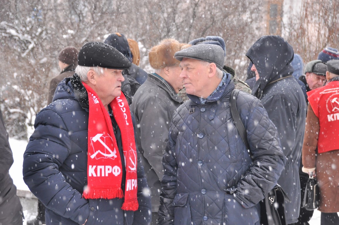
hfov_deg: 18.2
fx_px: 1058
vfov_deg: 12.1
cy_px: 112
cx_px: 170
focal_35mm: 112
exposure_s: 1/200
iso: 1000
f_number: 5
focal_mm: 75
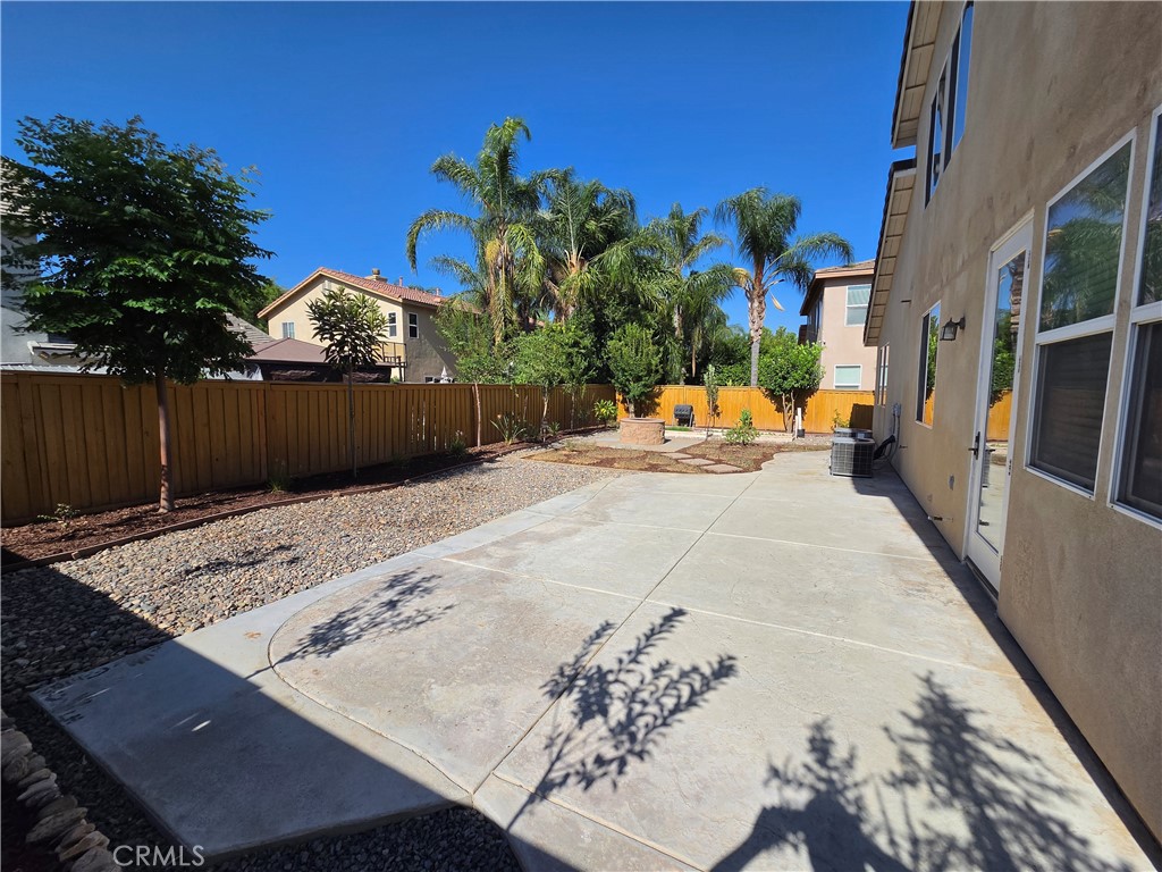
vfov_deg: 89.9
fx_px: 436
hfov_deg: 106.2
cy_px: 436
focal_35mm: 13
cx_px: 581
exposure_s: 1/4098
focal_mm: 2.2
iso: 100
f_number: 2.2
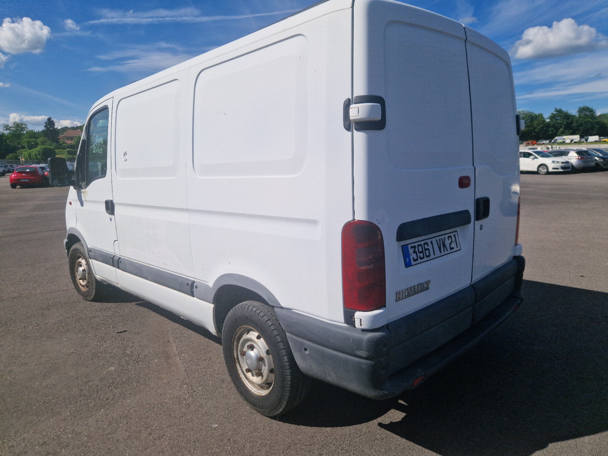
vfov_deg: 58.9
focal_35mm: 23
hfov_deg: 73.9
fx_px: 404
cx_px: 304
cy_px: 228
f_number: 1.8
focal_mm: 5.4
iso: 50
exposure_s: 1/5000
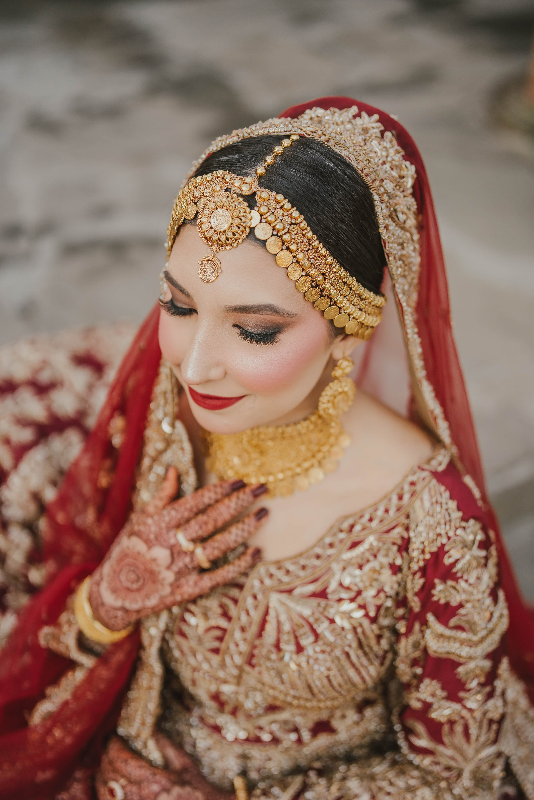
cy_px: 400
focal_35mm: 50
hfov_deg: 27.0
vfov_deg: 39.6
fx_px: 1112
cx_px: 267
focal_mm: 50
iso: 500
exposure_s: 1/2500
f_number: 1.8
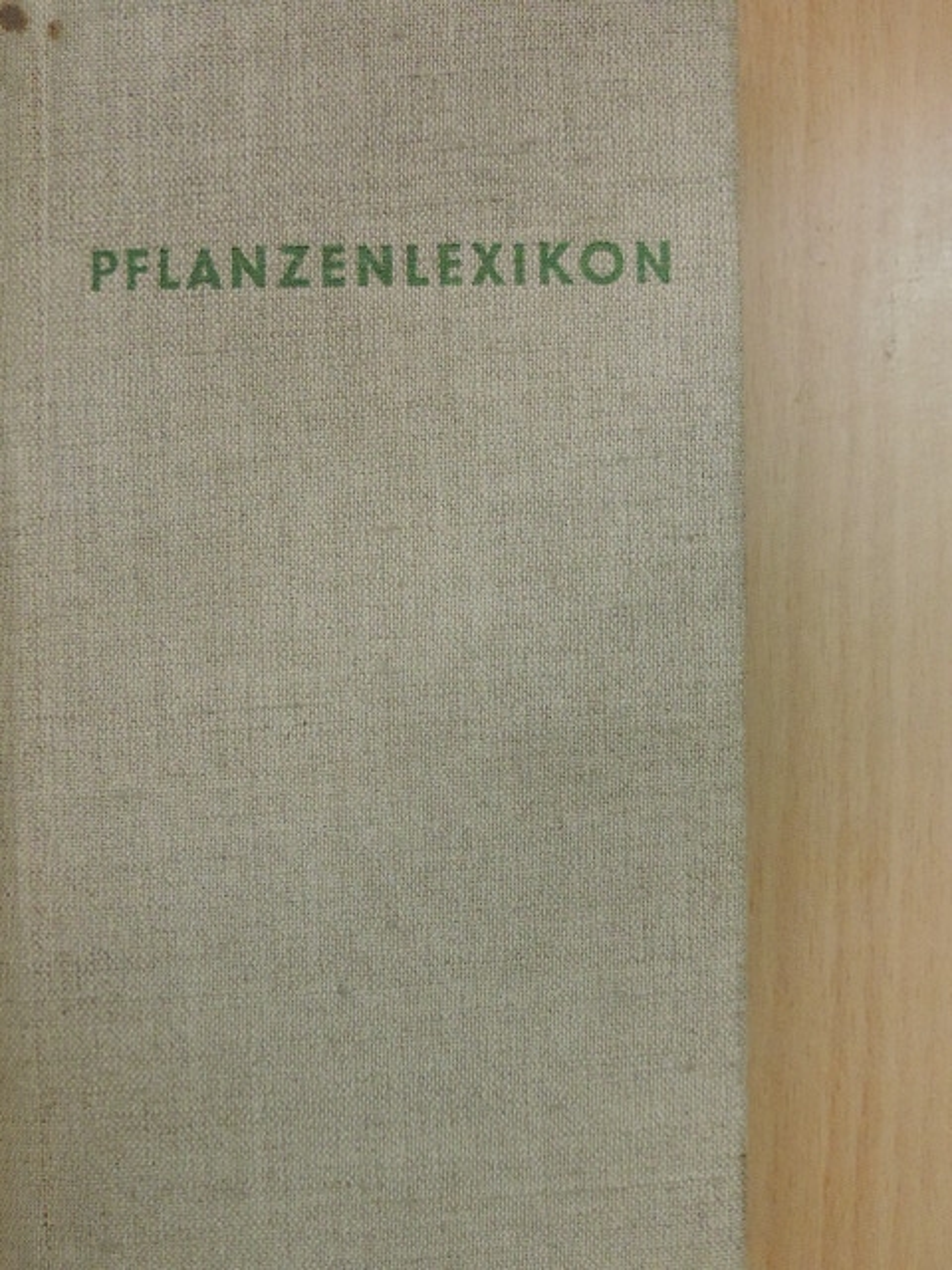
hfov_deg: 26.6
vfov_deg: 34.9
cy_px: 635
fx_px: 2017
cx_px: 476
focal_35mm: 55
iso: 1250
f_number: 3.7
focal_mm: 9.8
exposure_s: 1/80
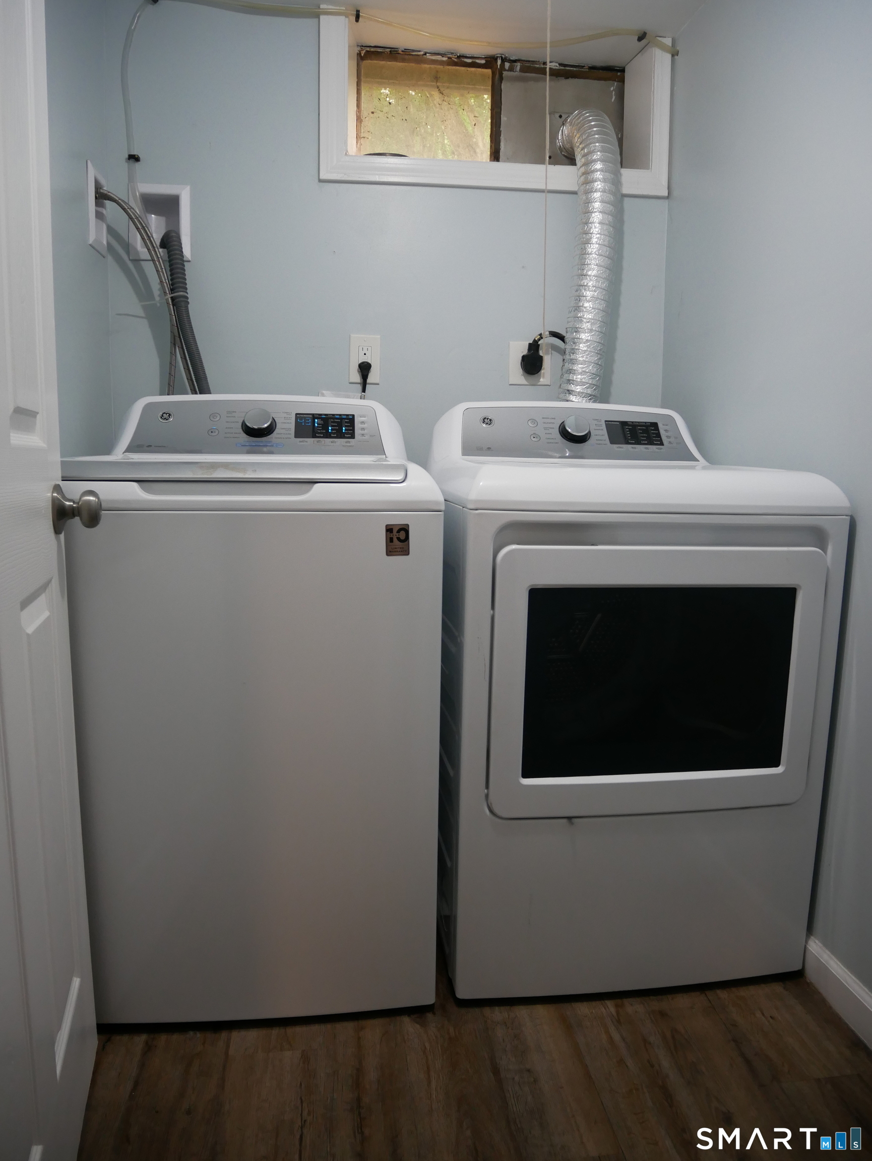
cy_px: 580
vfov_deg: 71.6
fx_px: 806
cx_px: 436
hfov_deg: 56.9
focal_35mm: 24
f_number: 3.5
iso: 640
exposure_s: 1/60
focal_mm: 12
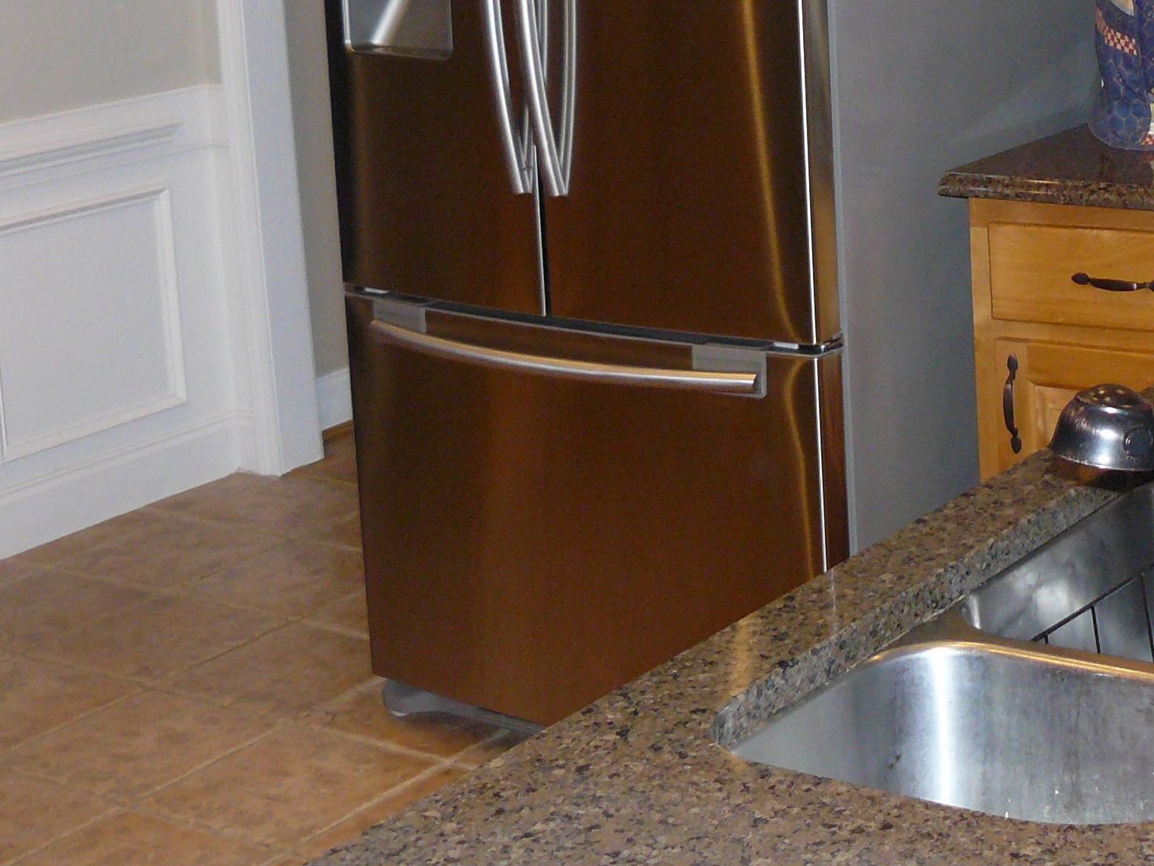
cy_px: 21
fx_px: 2400
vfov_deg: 19.9
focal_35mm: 72
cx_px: 1089
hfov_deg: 26.0
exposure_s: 1/50
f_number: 2.8
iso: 200
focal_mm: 6
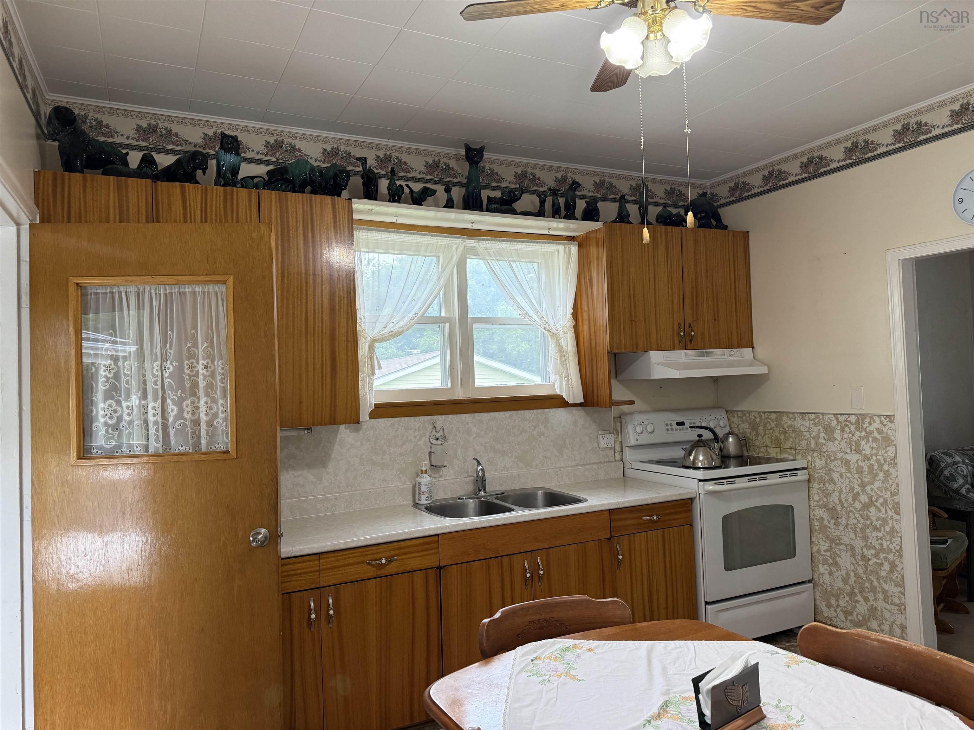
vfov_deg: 56.8
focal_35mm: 24
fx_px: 675
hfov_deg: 71.6
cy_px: 365
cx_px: 487
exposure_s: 1/120
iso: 250
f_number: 1.78
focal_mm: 6.76
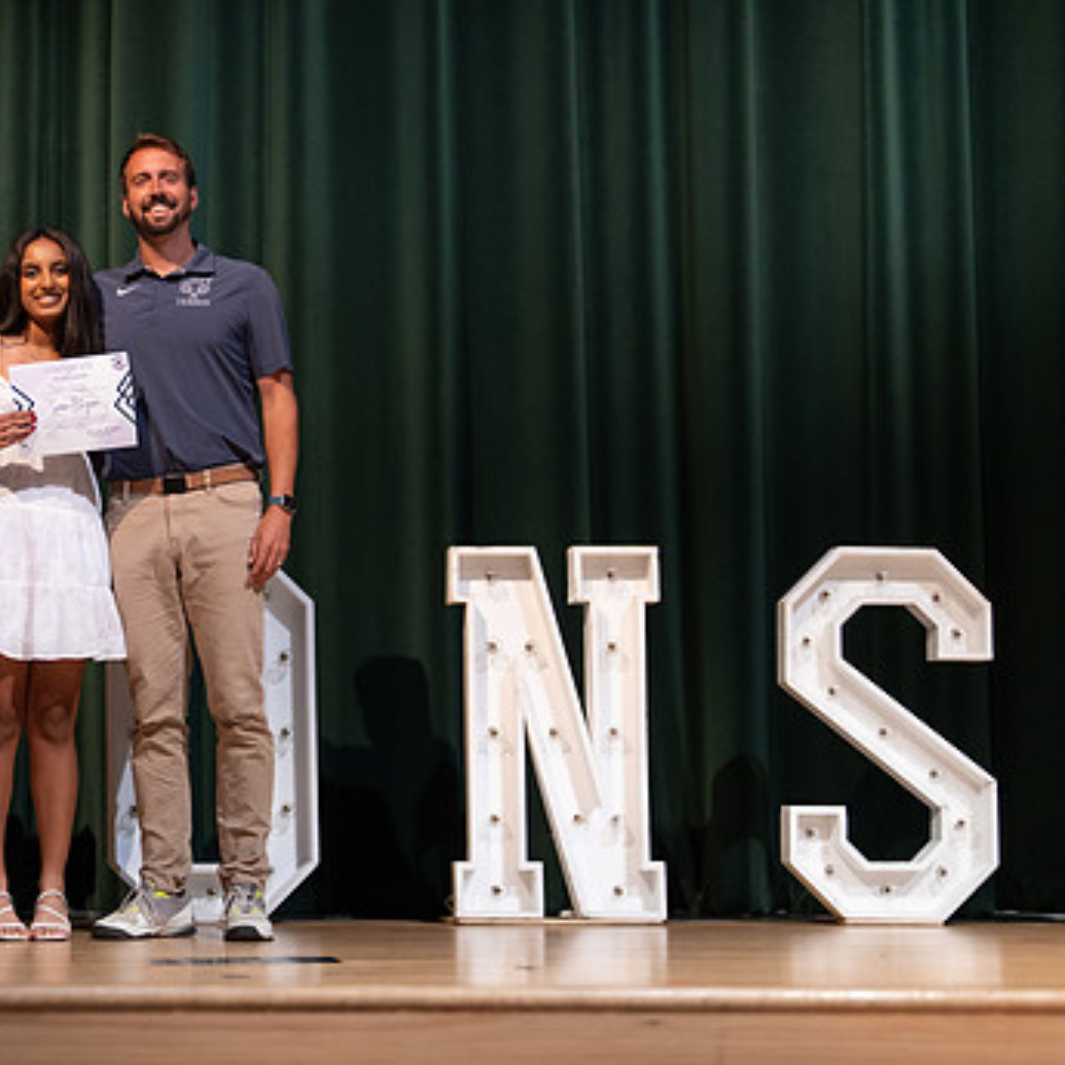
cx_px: 117
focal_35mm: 81
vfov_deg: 21.4
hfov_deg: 21.0
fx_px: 2819
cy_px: 512
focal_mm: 50
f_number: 1.2
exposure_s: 1/320
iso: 500
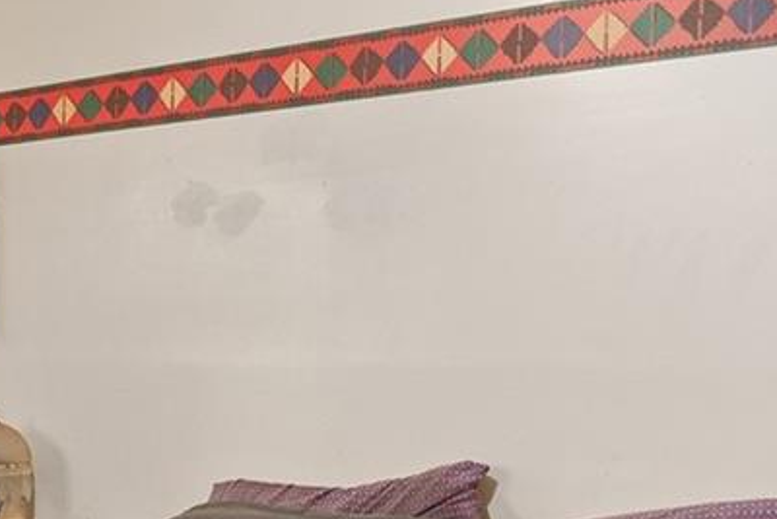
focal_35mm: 56
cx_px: -398
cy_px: 377
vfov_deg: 24.0
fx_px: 1209
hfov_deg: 26.0
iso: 1250
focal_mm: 14
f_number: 7.1
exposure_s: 1/2.5
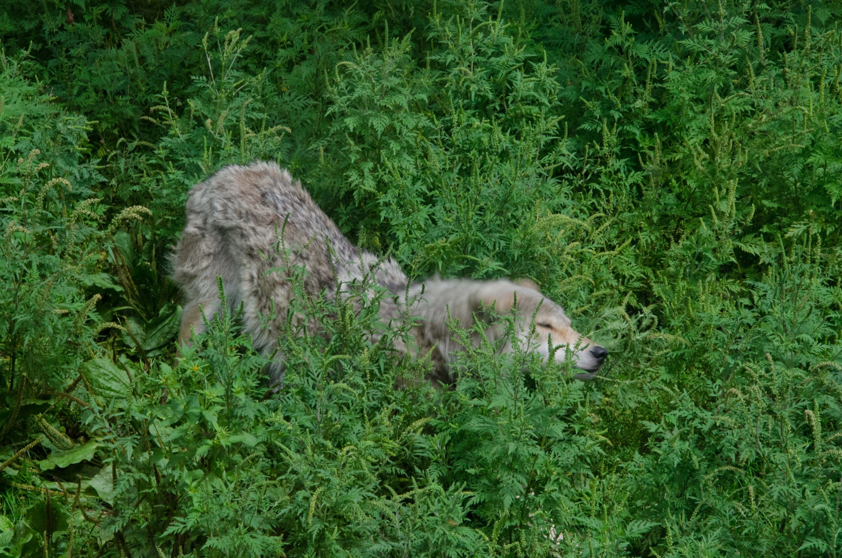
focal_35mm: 120
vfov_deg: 11.4
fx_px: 2801
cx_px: 421
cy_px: 279
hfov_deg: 17.1
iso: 1250
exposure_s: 1/100
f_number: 18
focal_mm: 80
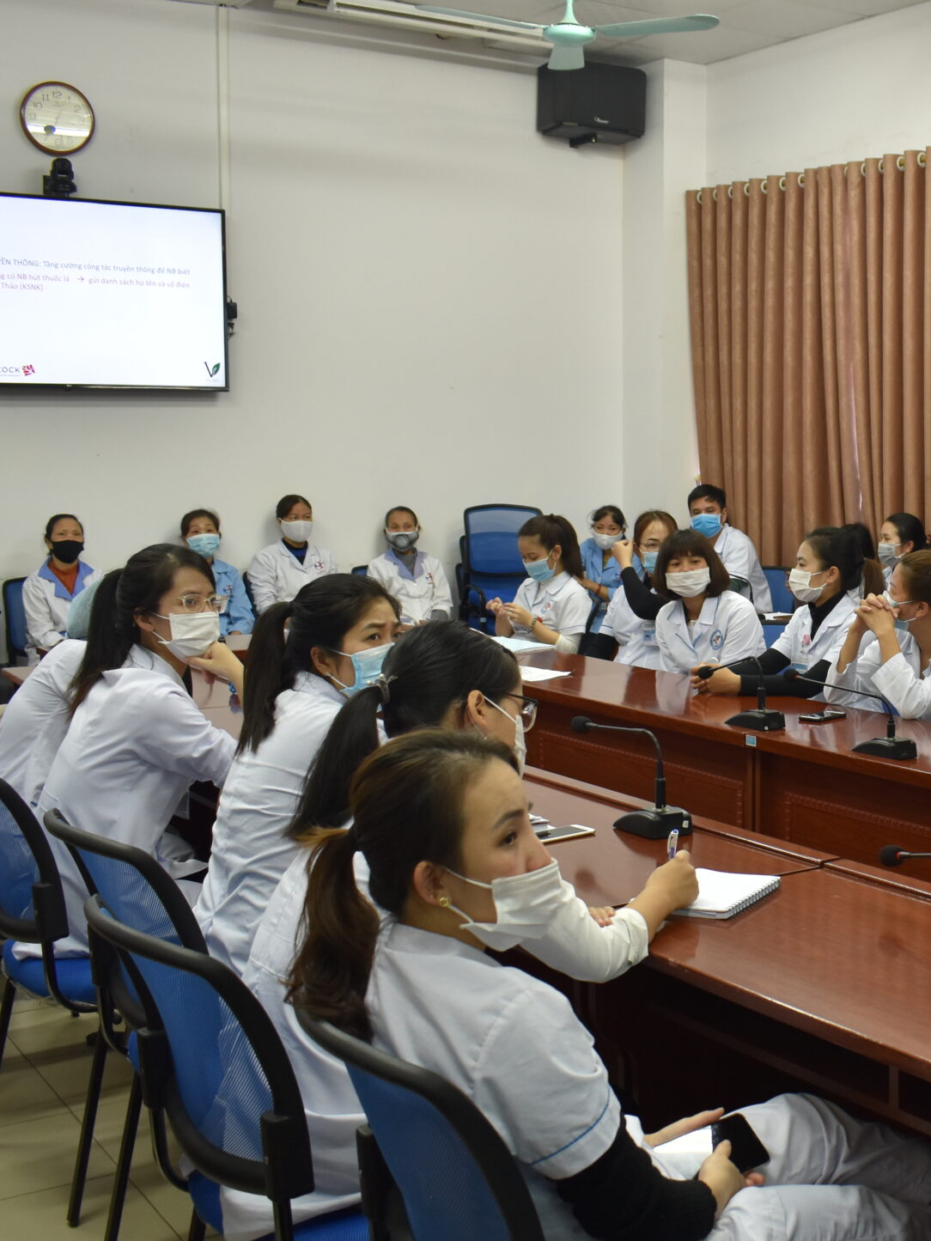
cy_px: 703
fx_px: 1649
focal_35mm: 46
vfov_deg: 41.2
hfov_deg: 29.7
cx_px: 900
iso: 400
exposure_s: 1/40
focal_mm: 18
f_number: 4.5
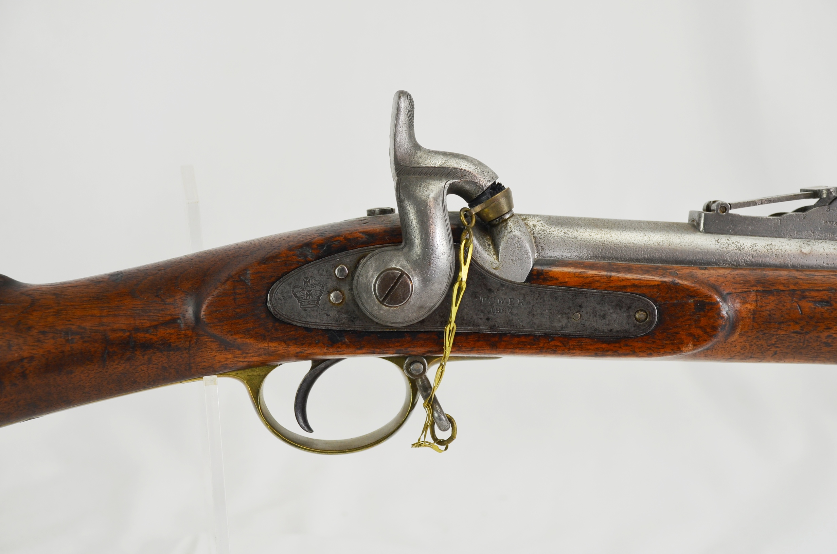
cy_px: 277
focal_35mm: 78
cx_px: 418
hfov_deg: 26.0
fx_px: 1810
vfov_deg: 17.4
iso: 280
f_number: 5.6
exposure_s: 1/125
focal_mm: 52
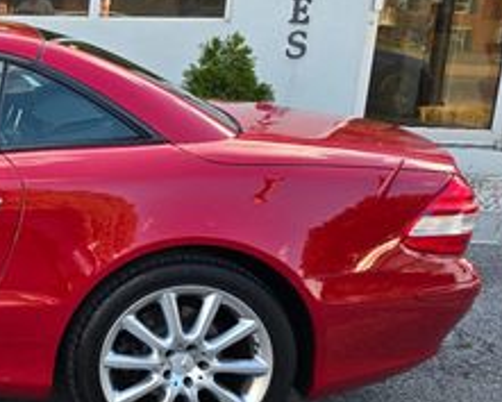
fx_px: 966
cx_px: -182
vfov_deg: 23.5
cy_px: 241
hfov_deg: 24.6
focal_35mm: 65
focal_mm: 6.3
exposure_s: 1/180
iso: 25
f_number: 1.7
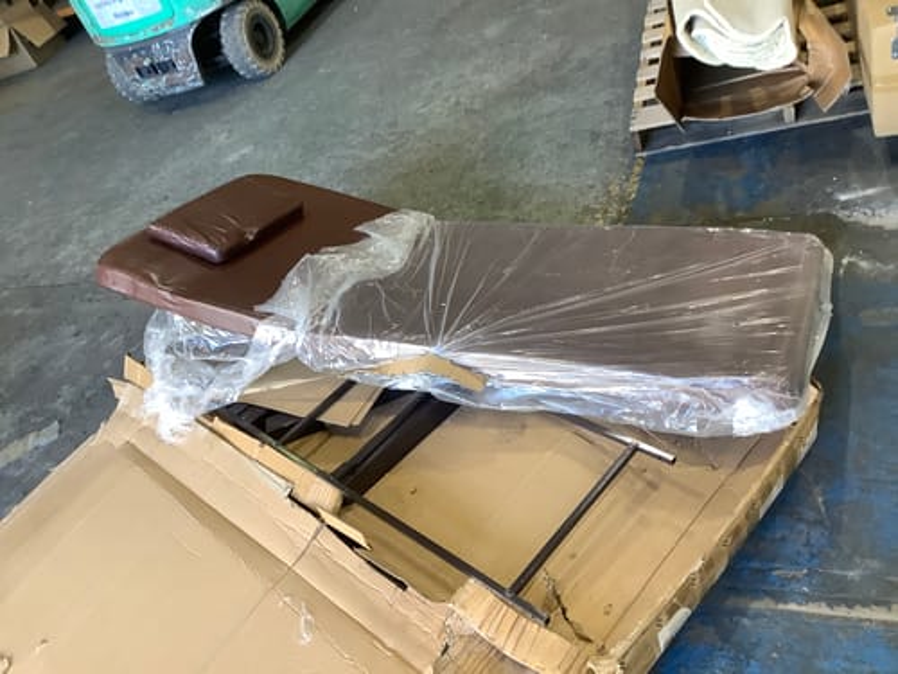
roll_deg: +26.3
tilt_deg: -34.3
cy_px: 337
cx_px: 449
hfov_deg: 58.4
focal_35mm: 31
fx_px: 804
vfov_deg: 45.4
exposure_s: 1/60
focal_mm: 3.3
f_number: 2.4
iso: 160
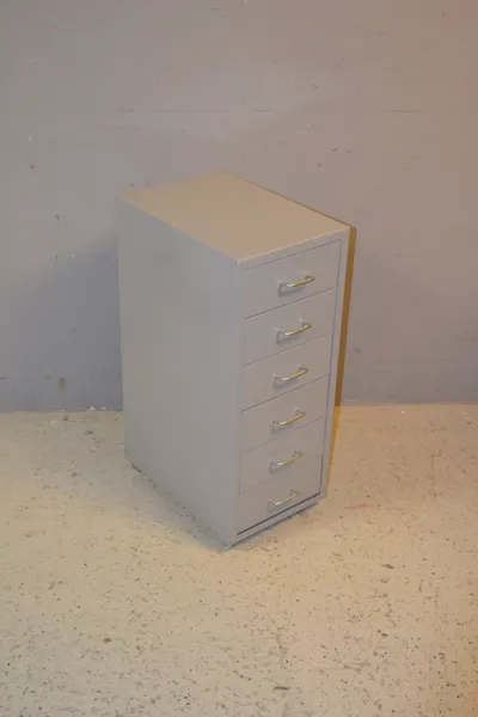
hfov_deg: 28.1
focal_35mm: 48
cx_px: 239
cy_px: 358
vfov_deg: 41.1
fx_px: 956
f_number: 4.8
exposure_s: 1/60
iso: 1600
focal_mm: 32
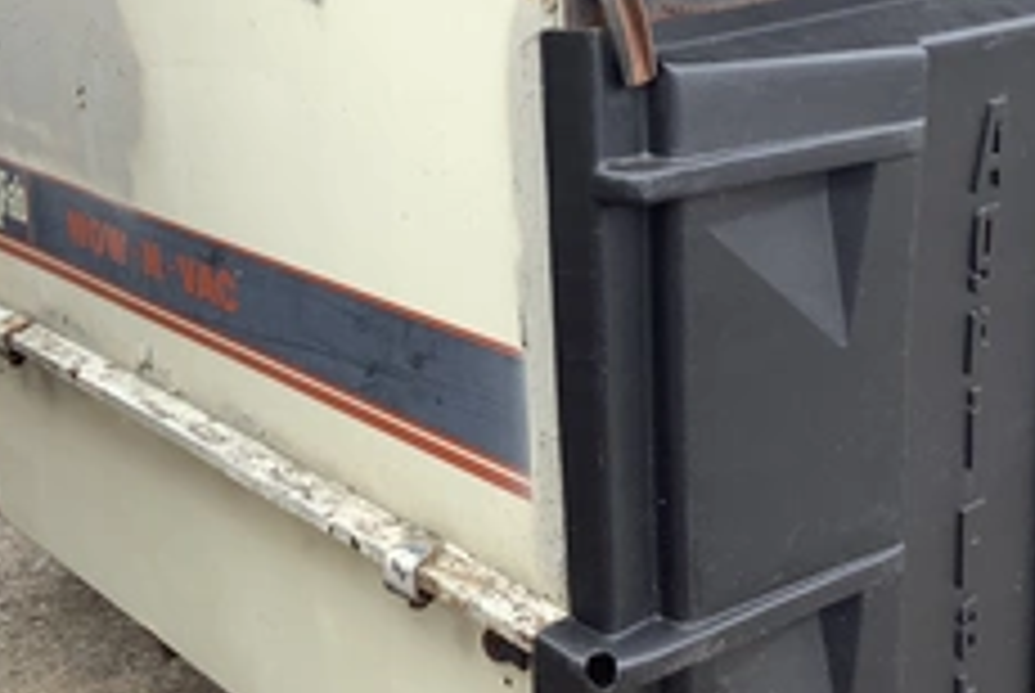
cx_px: 518
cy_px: 238
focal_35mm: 56
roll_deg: -1.5
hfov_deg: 35.6
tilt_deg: -19.6
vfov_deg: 24.2
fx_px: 1612
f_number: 2.4
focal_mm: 3.3
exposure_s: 1/123
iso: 25
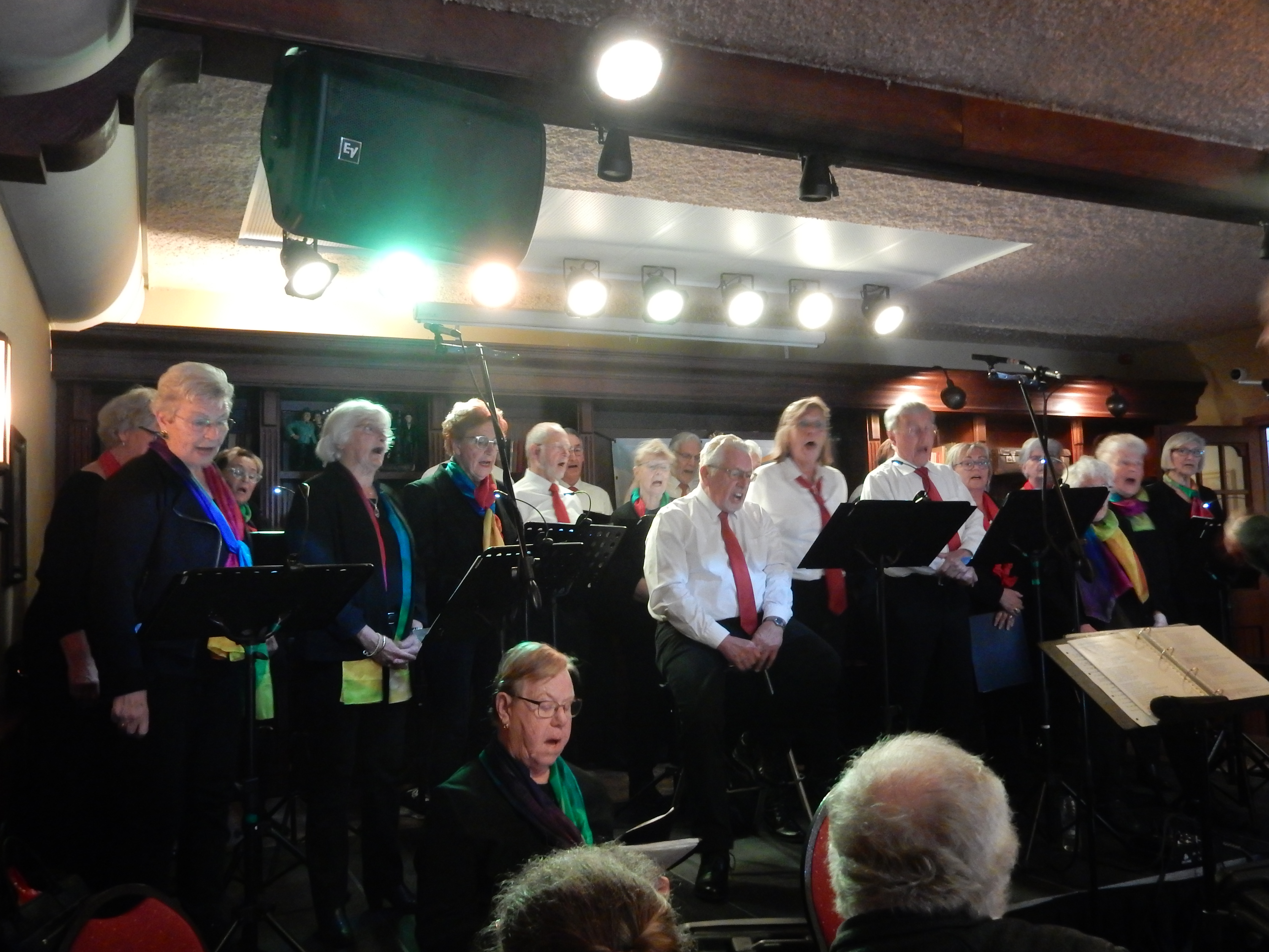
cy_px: 476
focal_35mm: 30
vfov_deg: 46.8
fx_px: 1100
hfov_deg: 60.0
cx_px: 634
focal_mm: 5.4
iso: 800
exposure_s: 1/5
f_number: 4
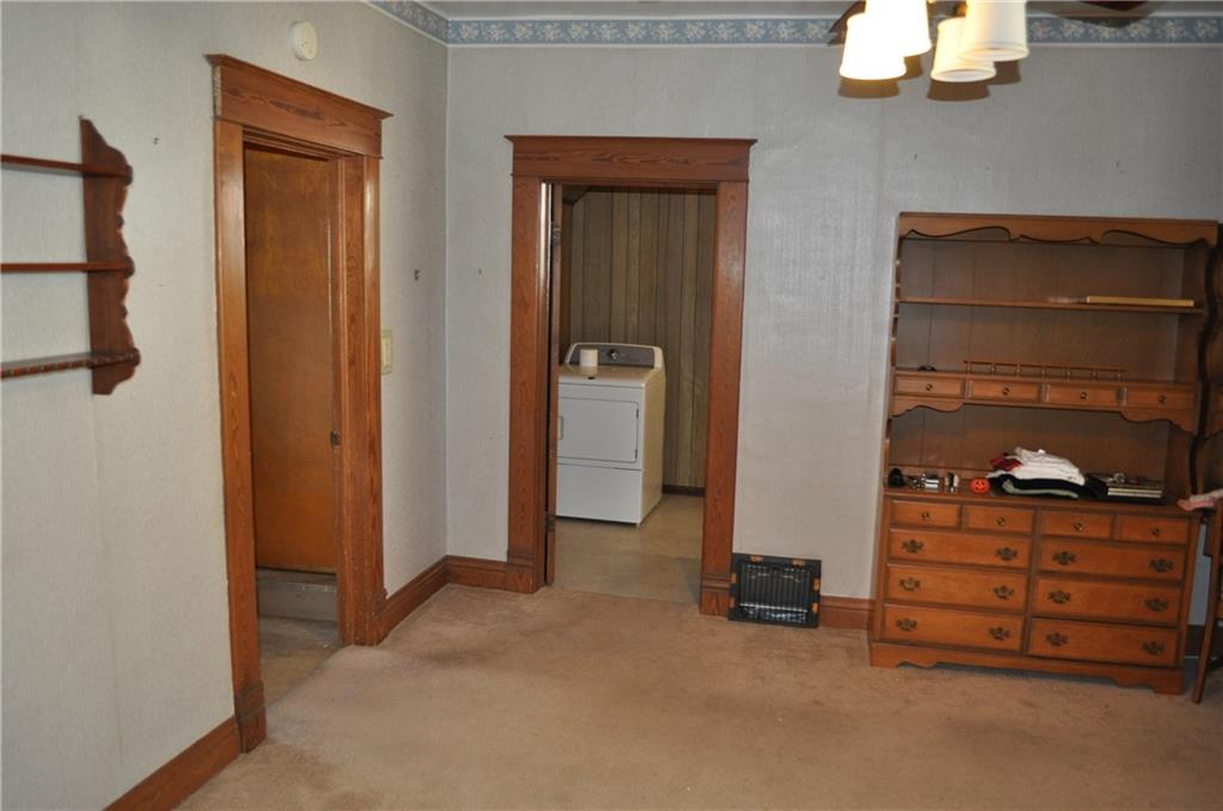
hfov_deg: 67.5
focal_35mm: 27
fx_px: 916
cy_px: 406
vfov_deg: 47.8
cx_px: 612
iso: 800
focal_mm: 18
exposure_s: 1/80
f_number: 3.5
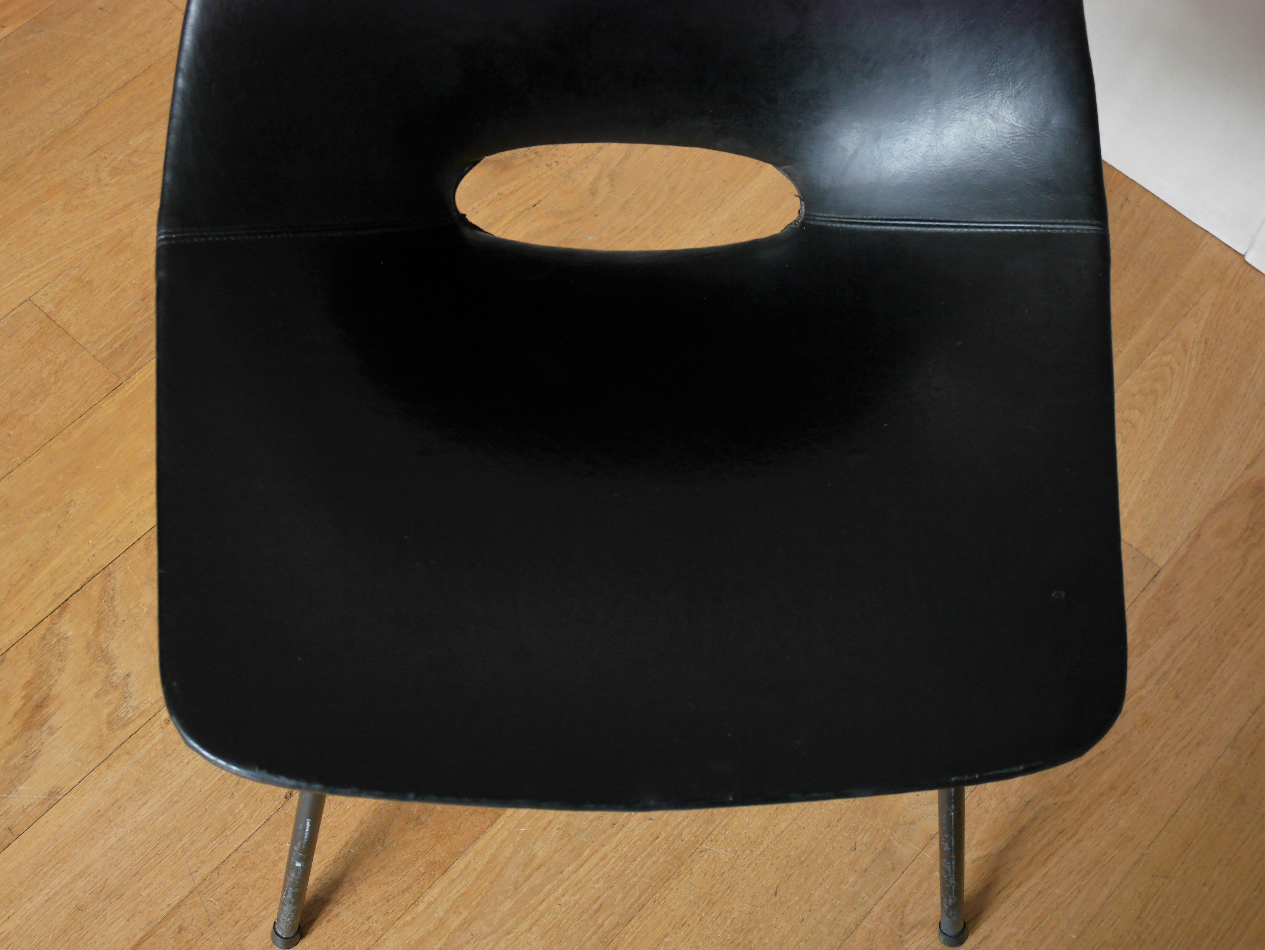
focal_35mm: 50
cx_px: 632
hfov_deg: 38.2
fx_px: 1828
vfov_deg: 29.1
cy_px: 475
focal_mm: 25
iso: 640
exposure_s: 1/60
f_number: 5.1
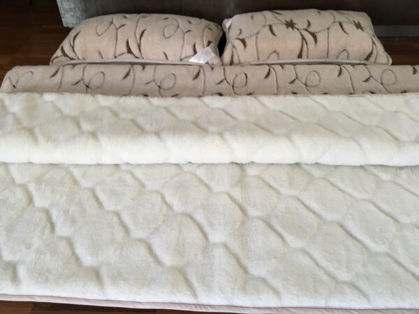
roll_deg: +3.1
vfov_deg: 48.2
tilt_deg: -39.5
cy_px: 157
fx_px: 351
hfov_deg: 61.7
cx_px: 210
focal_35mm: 29
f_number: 2.2
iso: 80
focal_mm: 4.15
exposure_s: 1/33
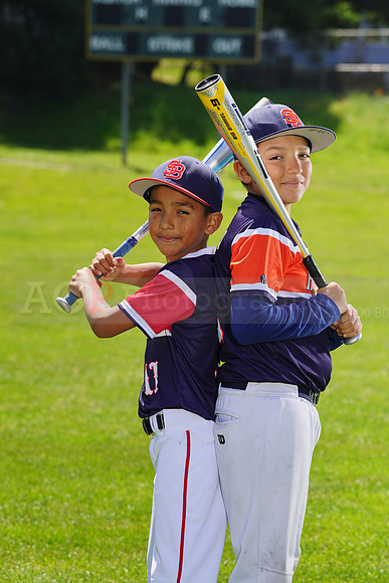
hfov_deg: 8.4
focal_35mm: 164
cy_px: 292
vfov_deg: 12.5
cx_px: 194
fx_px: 2656
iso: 100
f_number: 8
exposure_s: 1/250
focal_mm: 164
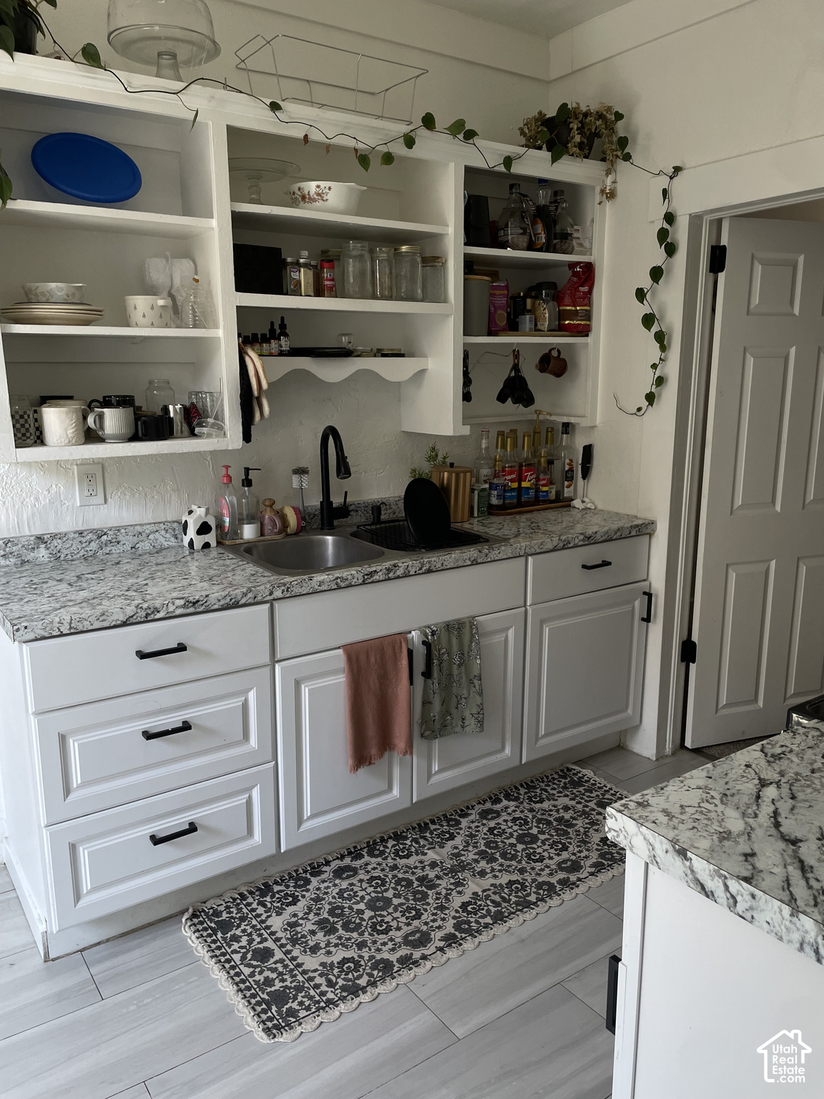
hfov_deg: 53.1
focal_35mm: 26
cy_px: 550
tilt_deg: -12.8
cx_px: 412
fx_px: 825
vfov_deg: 67.3
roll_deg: +1.2
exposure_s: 1/120
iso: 64
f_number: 1.6
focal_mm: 4.2
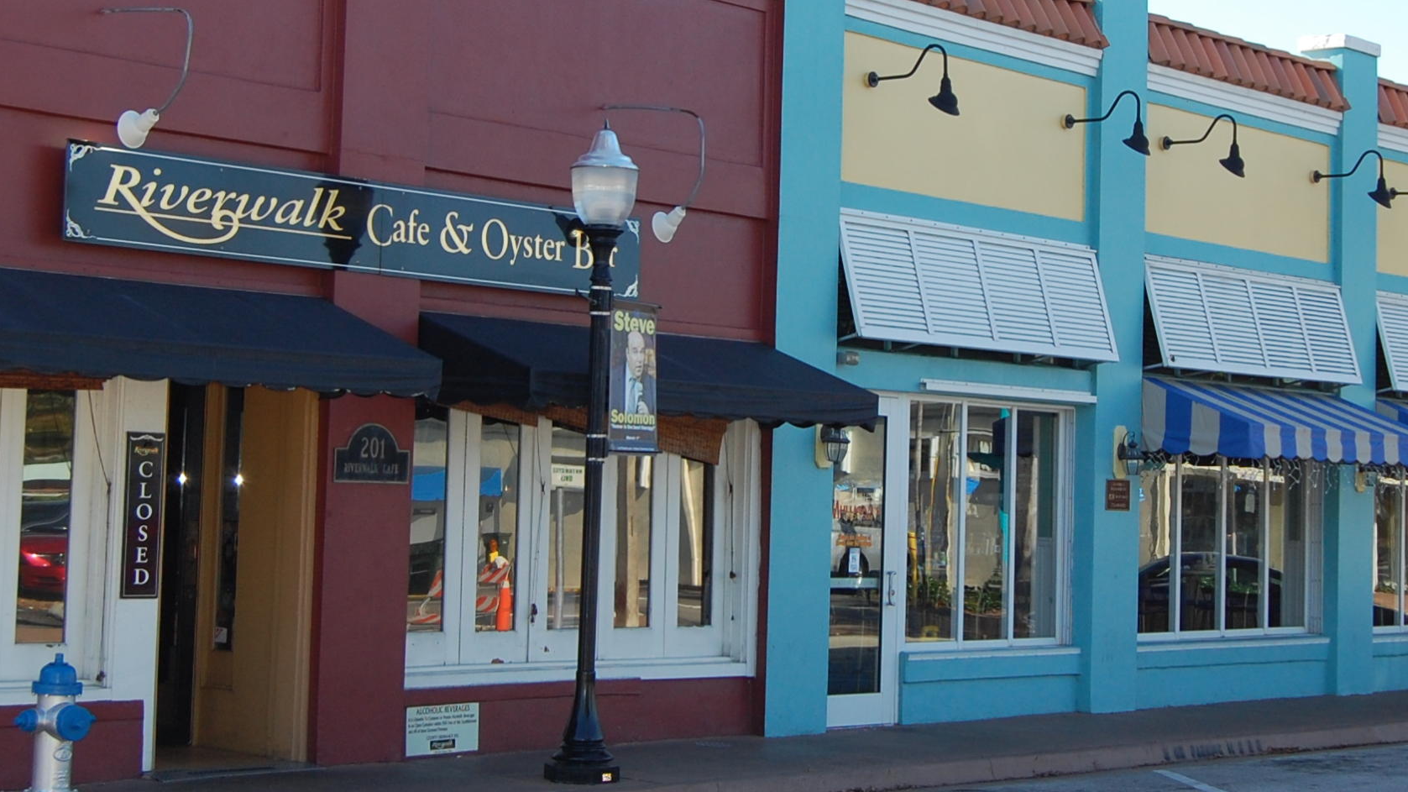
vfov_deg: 16.5
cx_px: 814
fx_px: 2725
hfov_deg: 28.9
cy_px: 252
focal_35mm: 73
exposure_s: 1/500
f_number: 5.6
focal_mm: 26
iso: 320
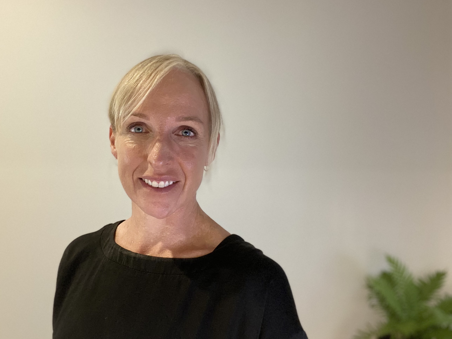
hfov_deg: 51.0
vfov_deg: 39.6
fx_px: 470
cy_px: 149
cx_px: 181
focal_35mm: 36
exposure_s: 1/48
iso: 400
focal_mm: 2.71
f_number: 2.2
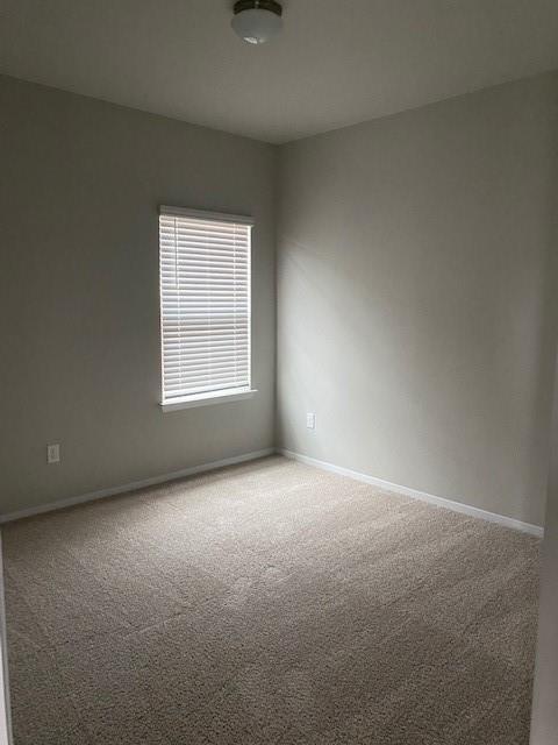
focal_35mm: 26
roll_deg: +0.2
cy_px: 372
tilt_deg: -7.4
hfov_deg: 53.1
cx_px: 279
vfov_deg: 67.3
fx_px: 559
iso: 500
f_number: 1.8
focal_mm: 4.25
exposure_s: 1/41
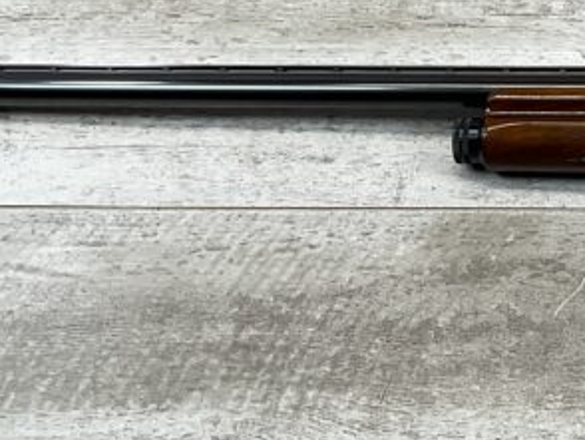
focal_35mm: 101
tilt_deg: -52.7
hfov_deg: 17.9
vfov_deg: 14.5
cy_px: 20
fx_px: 1708
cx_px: 796
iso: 16
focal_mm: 3
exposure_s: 1/163
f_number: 1.8
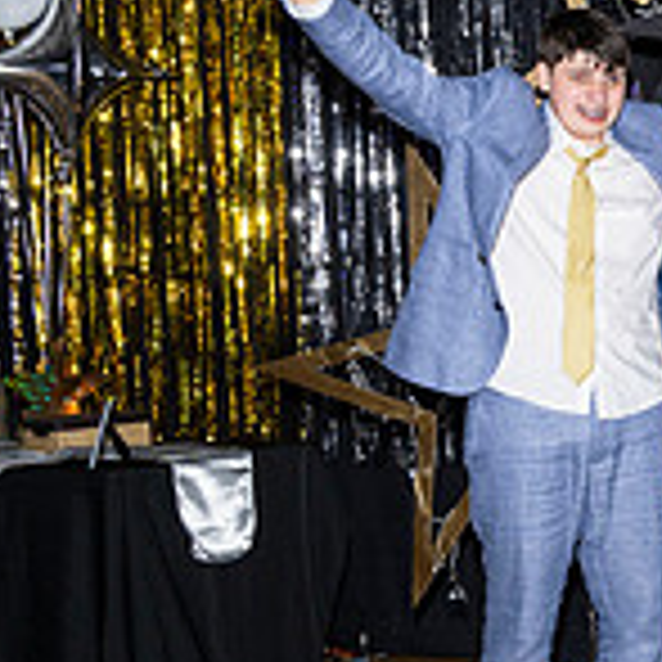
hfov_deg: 15.9
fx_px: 1926
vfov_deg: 19.5
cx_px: 1270
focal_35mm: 89
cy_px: 299
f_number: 5.6
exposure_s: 1/100
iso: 320
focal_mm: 26.5
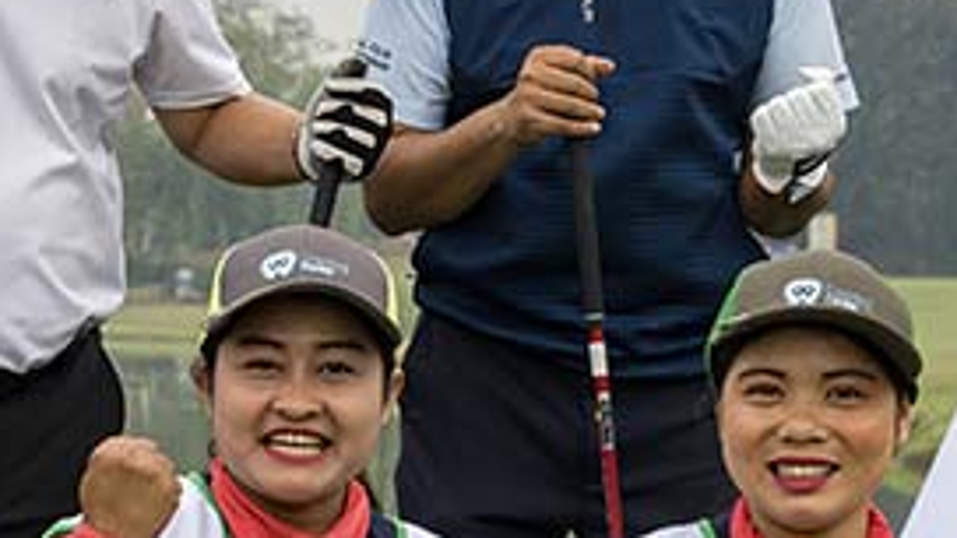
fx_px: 3375
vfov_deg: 9.1
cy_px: 513
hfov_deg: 15.9
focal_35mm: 133
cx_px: 95
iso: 220
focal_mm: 36
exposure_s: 1/200
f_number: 5
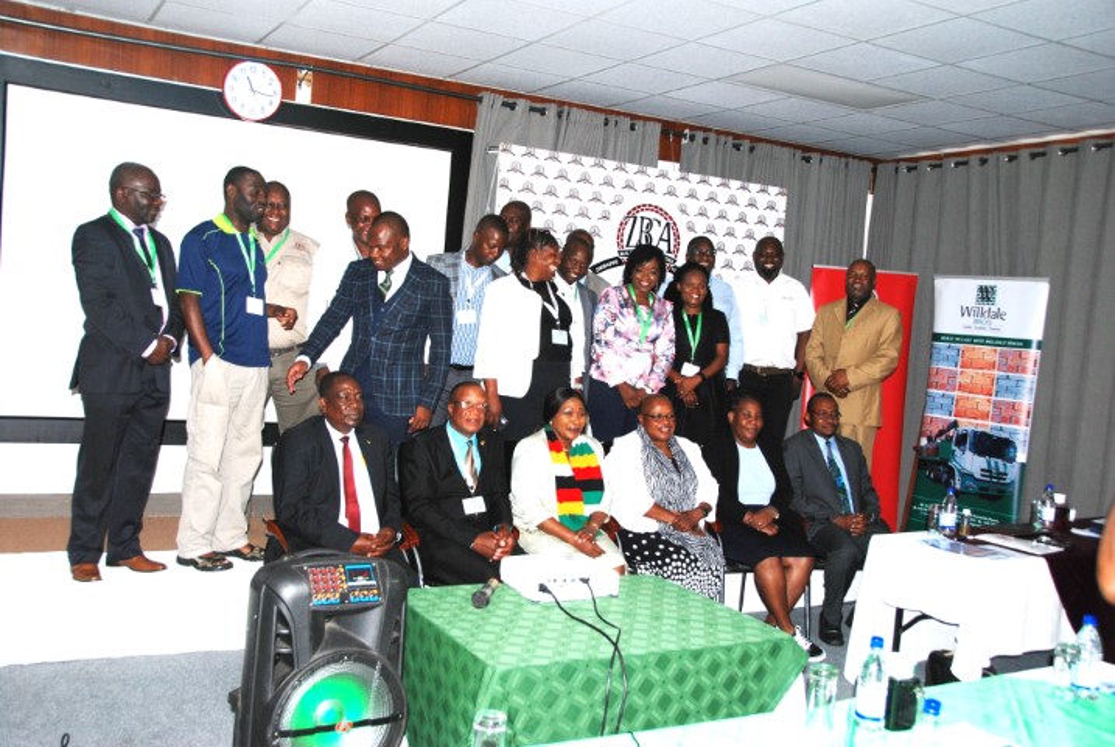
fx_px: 1023
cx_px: 558
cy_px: 374
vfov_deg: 40.1
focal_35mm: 33
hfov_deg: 57.2
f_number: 3.8
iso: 200
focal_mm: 22
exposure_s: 1/60
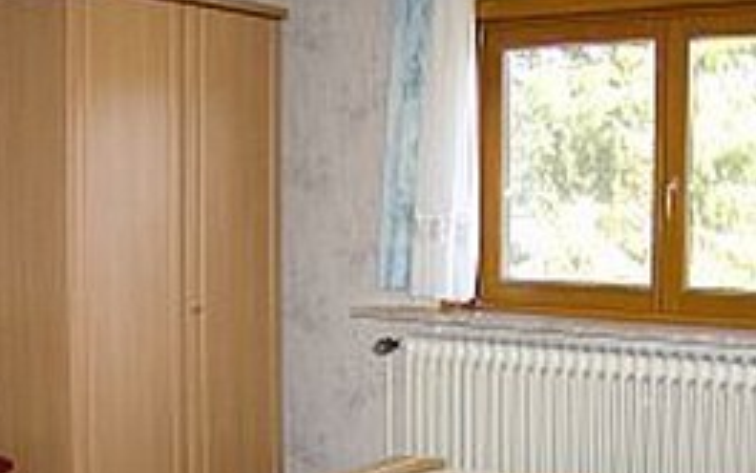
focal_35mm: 58
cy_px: 330
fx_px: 1195
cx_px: 372
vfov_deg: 22.2
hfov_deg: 35.1
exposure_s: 1/60
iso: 200
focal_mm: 6
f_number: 2.8
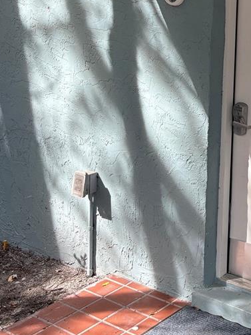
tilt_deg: -2.8
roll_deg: -1.6
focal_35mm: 62
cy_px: 45
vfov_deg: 30.1
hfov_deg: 22.8
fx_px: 600
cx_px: 246
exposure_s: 1/374
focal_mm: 5.96
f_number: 1.6
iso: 50
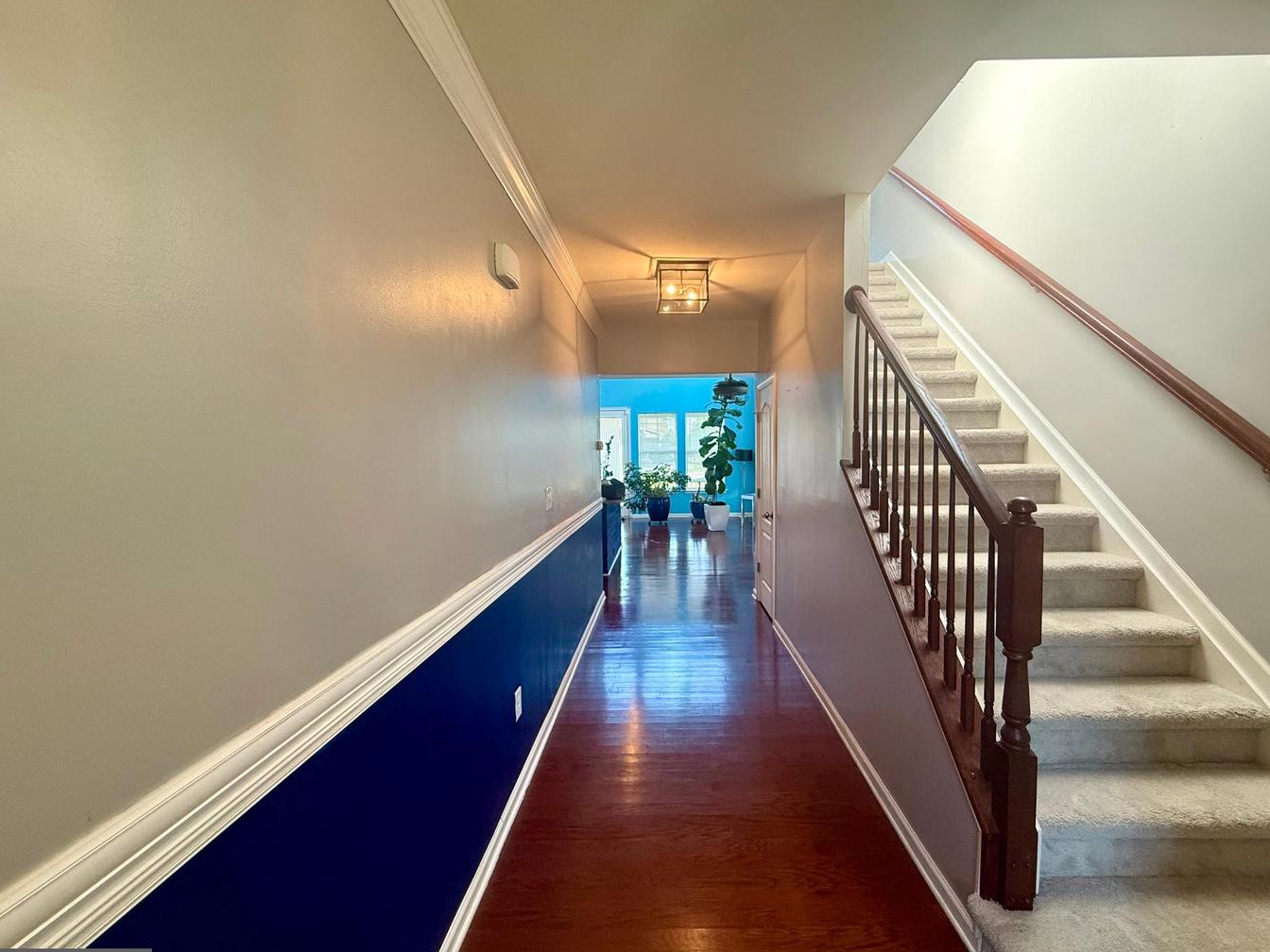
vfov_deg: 81.7
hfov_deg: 98.1
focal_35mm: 15
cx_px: 666
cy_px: 493
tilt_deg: -3.1
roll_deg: +0.6
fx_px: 550
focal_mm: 2.22
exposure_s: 1/60
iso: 200
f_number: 2.2
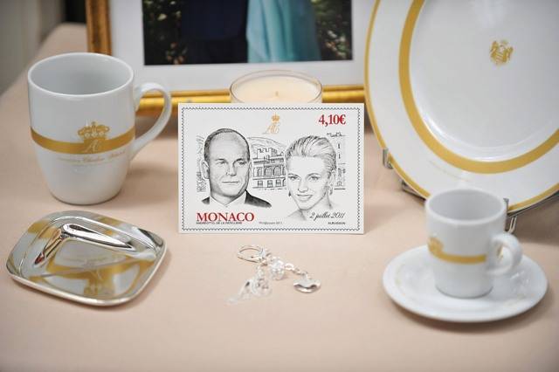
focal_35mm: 170
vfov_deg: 8.1
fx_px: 2638
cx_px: 280
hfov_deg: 12.1
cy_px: 186
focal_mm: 170
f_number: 2.8
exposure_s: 1/1000
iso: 250
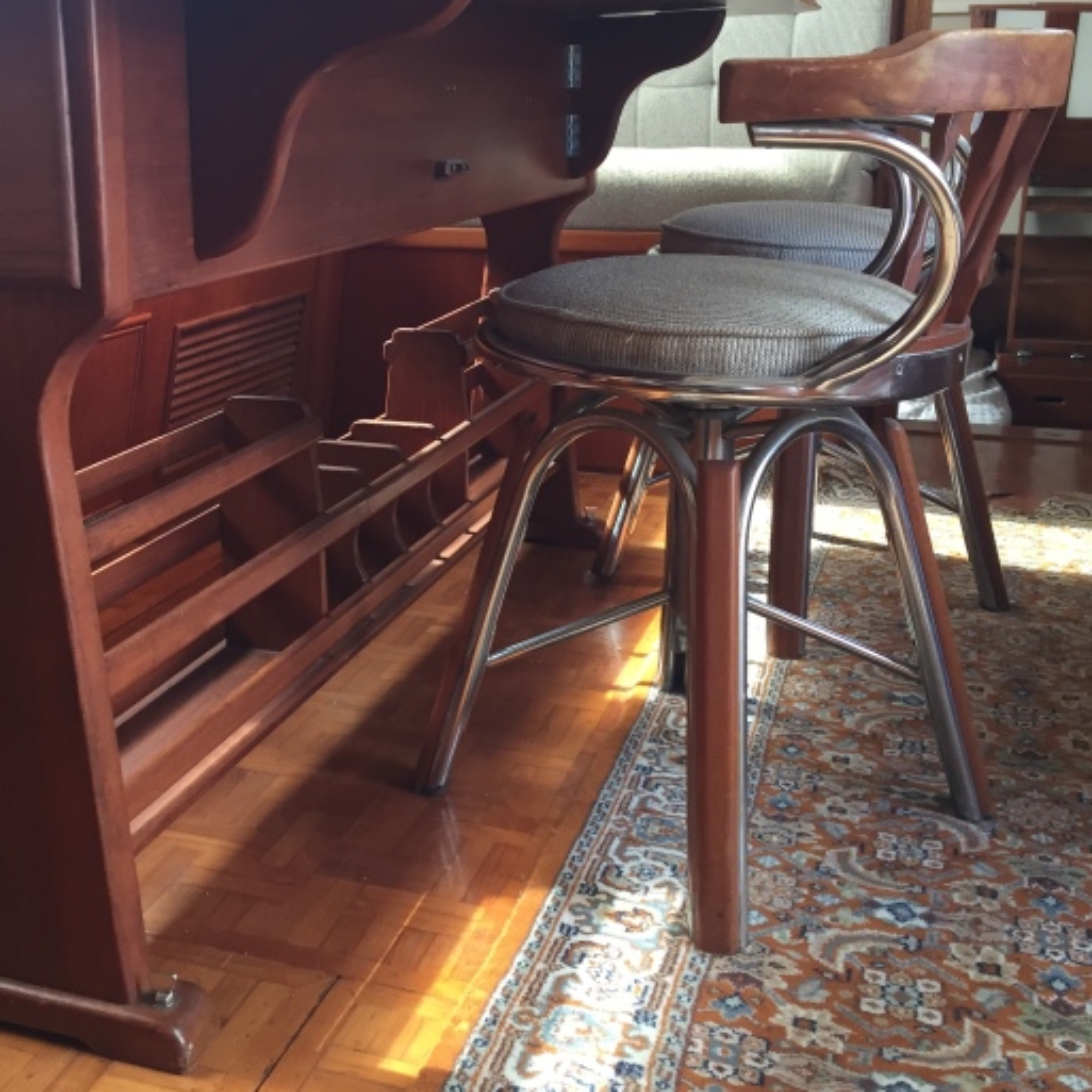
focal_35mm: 40
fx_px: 1428
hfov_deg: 41.5
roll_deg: +0.7
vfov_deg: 41.7
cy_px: 464
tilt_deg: -12.5
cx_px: 390
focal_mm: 4.15
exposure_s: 1/30
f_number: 2.2
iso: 32
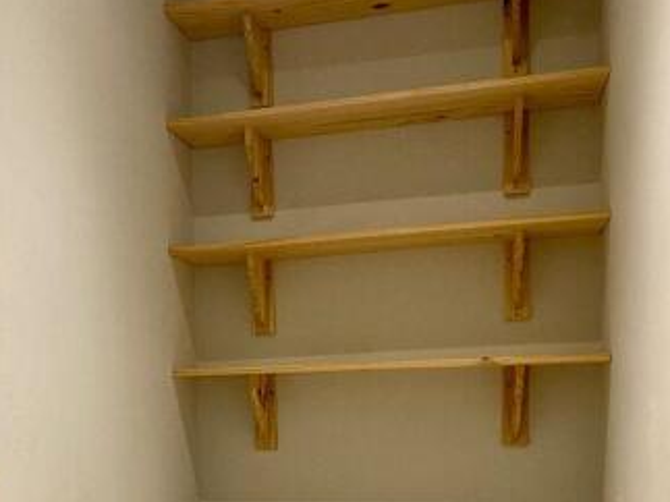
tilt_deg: -2.4
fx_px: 909
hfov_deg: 39.9
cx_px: 219
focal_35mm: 47
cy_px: 443
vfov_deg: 29.7
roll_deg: +1.0
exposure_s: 1/50
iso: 250
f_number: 1.8
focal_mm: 4.25
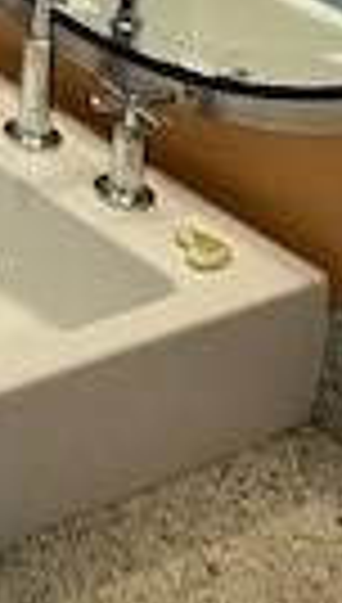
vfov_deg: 13.3
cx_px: -734
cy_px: -652
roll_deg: -2.3
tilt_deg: -8.5
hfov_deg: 7.7
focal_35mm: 135
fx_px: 2163
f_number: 1.8
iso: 80
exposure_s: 1/60
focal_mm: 4.25
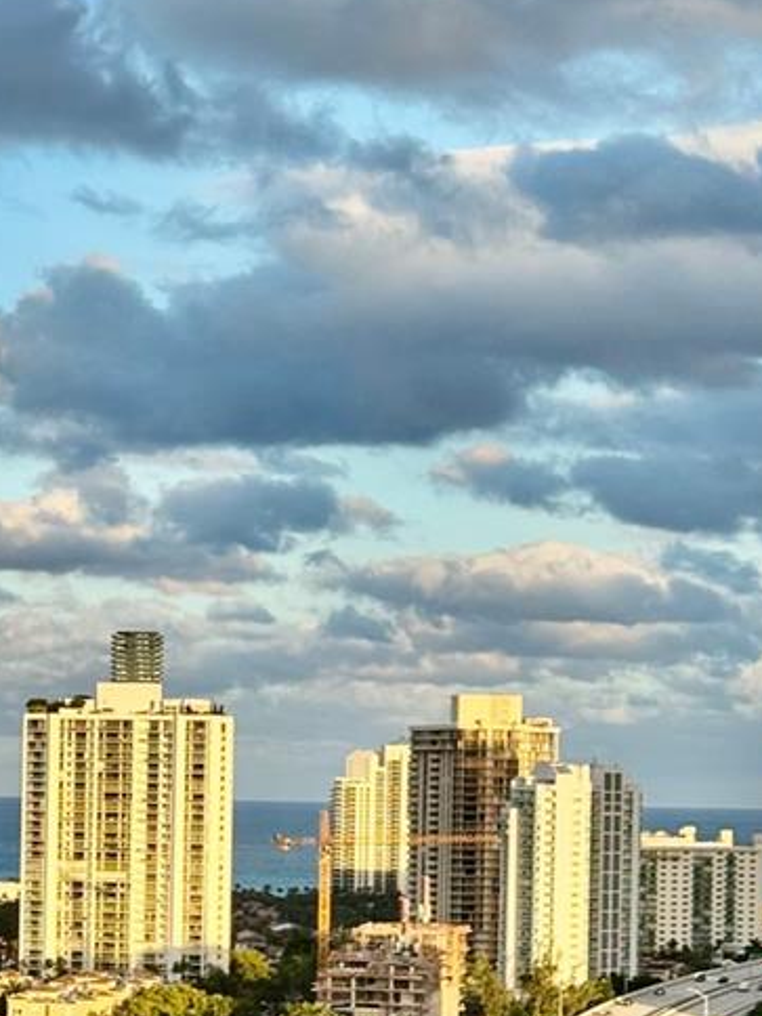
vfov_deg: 16.4
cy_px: 861
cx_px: -78
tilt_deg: -1.8
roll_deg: -0.5
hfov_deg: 12.2
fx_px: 3493
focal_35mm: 119
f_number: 1.78
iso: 64
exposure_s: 1/1724
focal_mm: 6.76
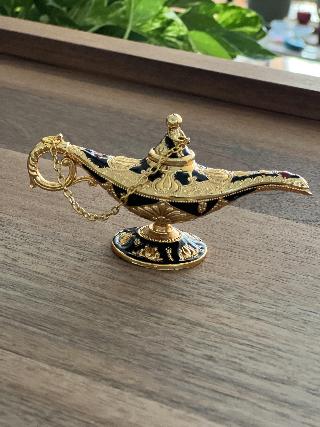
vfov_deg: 25.3
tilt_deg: -20.8
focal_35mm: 77
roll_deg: -5.9
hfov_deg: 19.1
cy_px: 214
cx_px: 160
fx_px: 949
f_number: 2.8
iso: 400
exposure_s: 1/28
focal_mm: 9
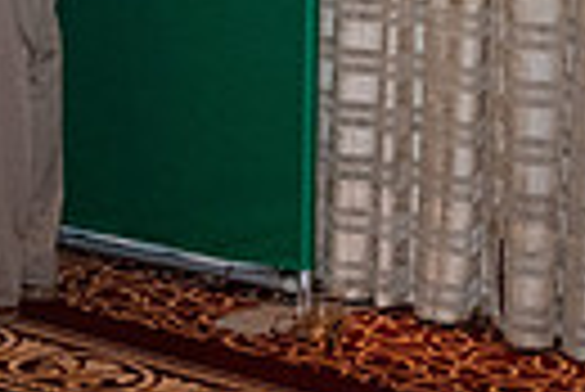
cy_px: -228
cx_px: -306
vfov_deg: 8.0
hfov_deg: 11.6
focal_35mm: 169
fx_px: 2749
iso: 2500
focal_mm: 25.4
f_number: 3.2
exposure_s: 1/125
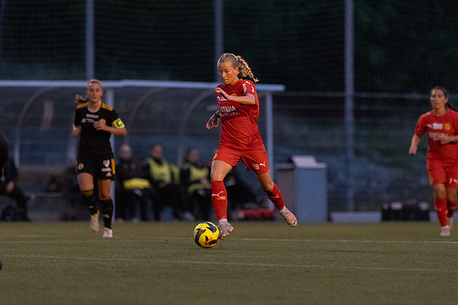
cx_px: 229
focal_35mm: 450
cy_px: 152
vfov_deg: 3.1
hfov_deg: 4.6
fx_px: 5726
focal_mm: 300
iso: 8000
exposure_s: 1/800
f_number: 3.2
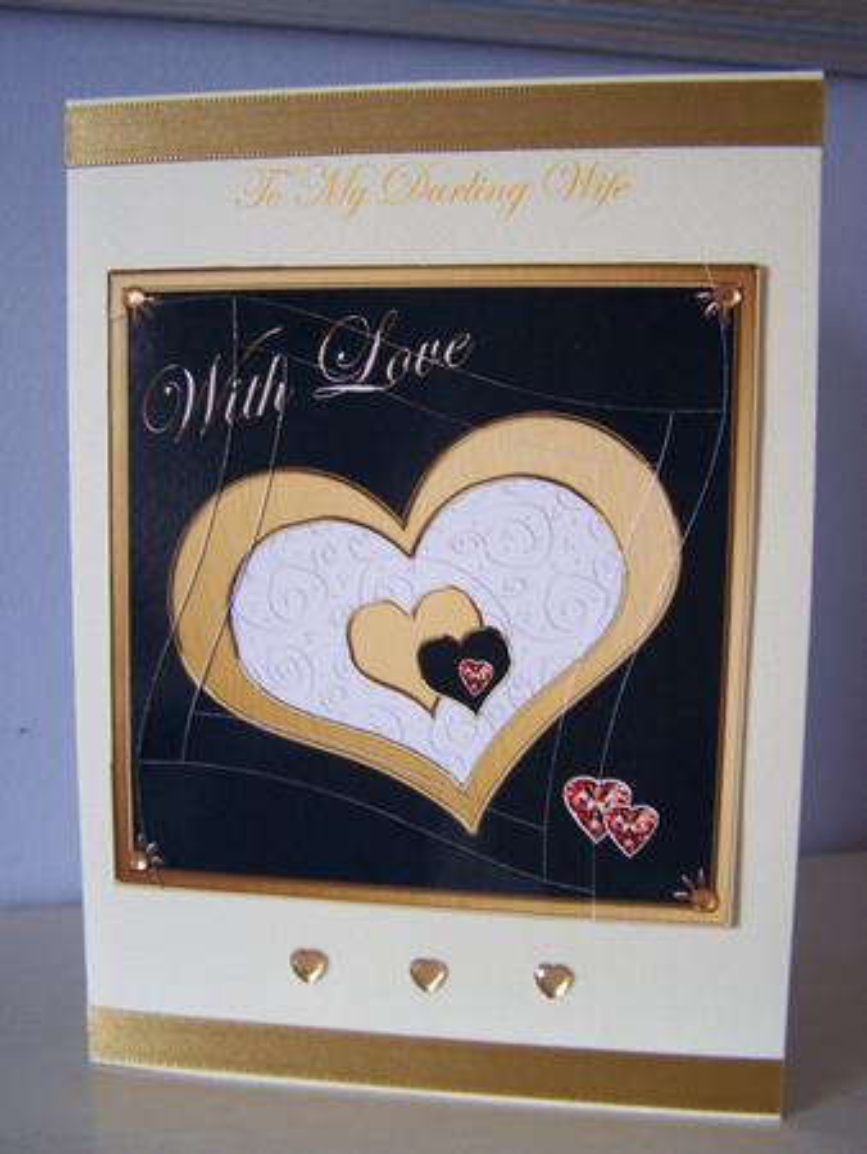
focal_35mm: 38
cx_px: 434
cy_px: 577
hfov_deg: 37.8
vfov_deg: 49.0
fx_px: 1268
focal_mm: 6.3
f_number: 2.8
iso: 140
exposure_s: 1/20
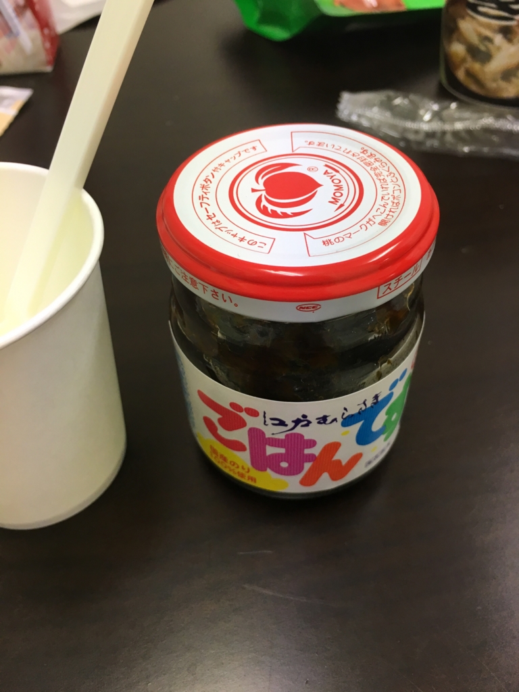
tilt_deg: -47.0
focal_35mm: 29
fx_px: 580
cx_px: 260
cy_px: 346
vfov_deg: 61.7
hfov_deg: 48.2
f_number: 2.2
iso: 32
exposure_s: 1/30
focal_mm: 4.15
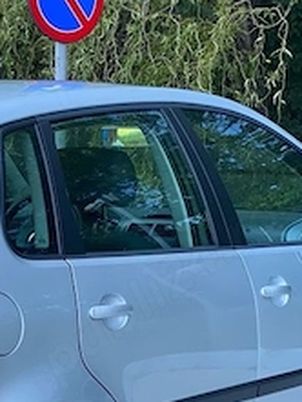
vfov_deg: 13.9
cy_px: 298
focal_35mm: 141
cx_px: -49
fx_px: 1639
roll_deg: -0.2
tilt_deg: -6.2
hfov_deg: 10.4
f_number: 2
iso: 25
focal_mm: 6
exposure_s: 1/122
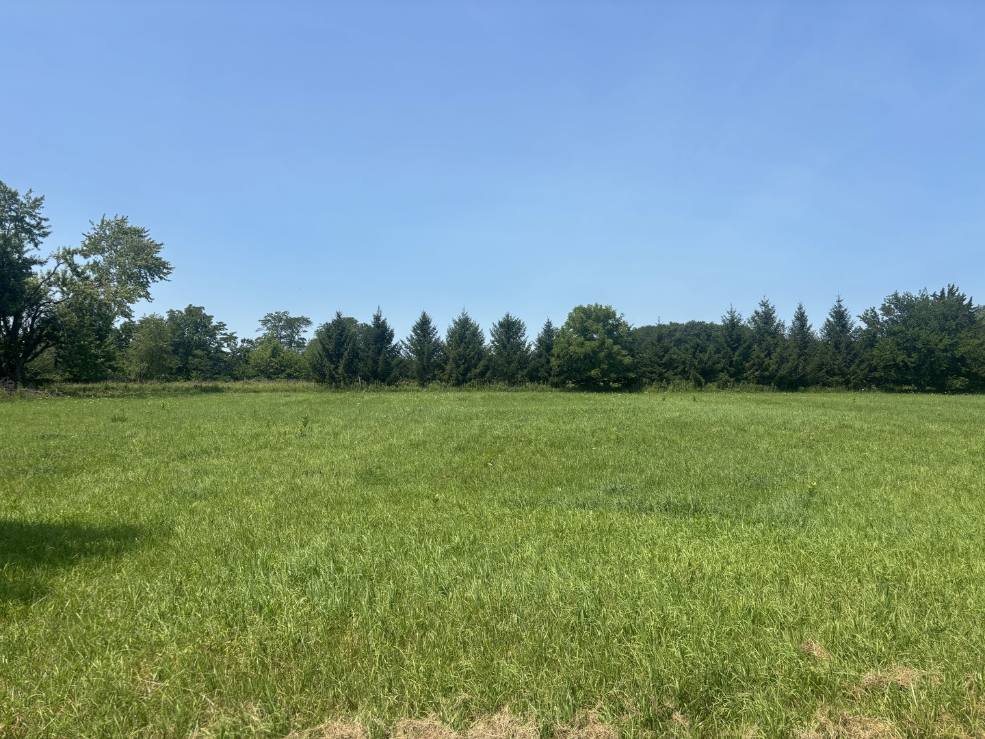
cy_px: 370
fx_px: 740
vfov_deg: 53.1
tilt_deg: +1.5
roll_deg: +0.6
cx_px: 492
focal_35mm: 26
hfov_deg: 67.3
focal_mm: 5.96
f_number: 1.6
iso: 50
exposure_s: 1/3650
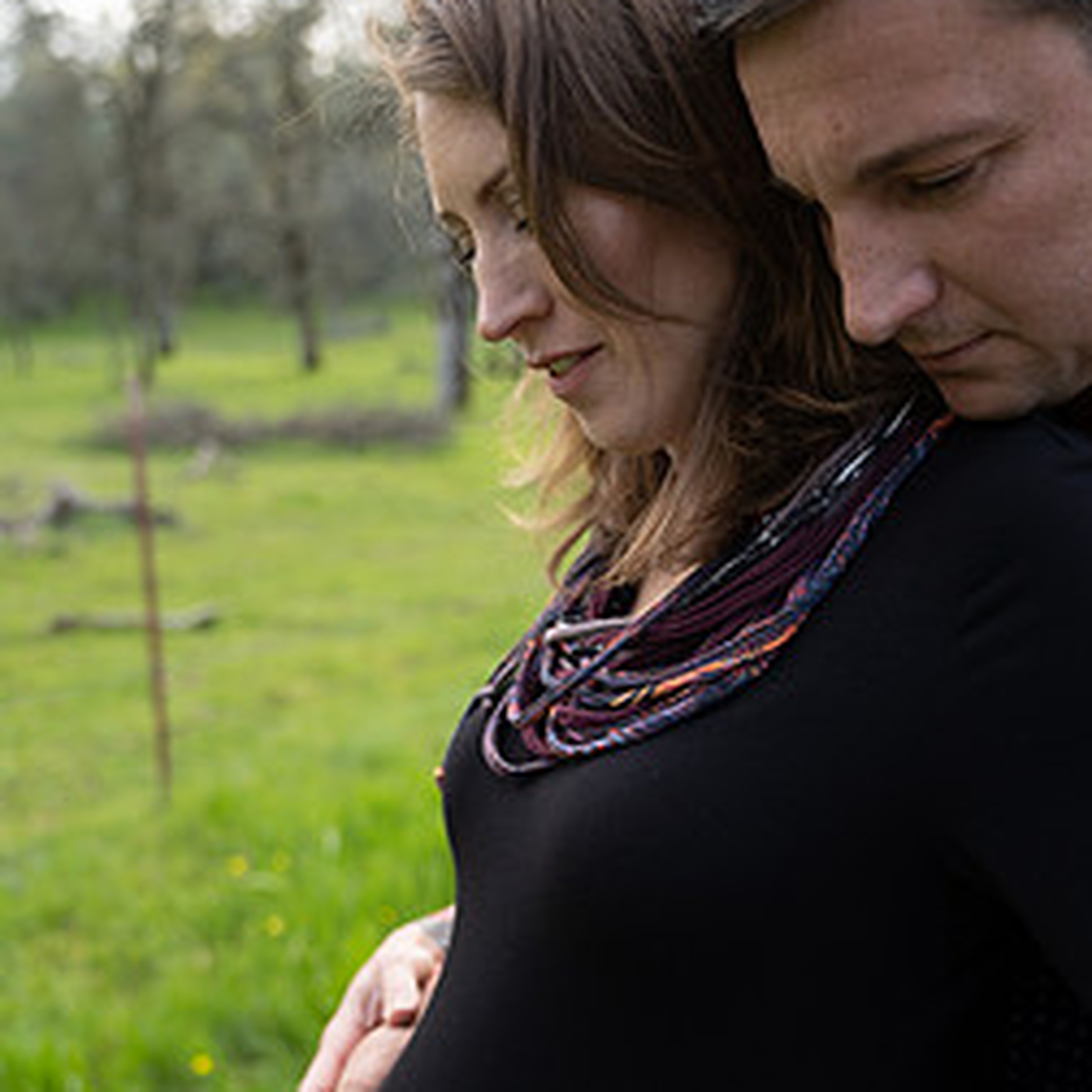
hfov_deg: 40.9
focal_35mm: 41
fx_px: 1463
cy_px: 702
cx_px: 511
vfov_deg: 40.6
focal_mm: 27
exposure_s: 1/250
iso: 200
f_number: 2.8
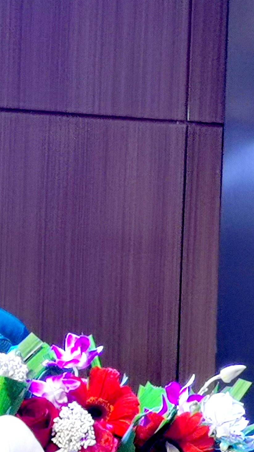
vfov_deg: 5.8
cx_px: -143
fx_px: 4456
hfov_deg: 3.3
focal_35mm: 372
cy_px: 391
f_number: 2.4
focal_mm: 7.48
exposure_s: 1/50
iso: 100
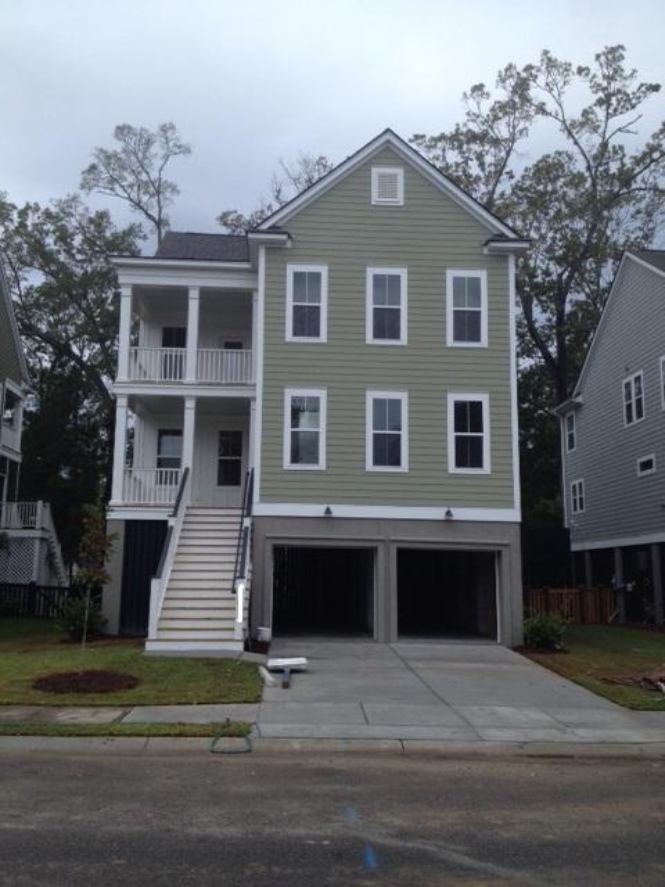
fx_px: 897
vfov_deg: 52.6
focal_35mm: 35
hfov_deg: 40.7
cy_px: 444
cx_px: 332
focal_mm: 4.28
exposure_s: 1/673
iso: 50
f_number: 2.4
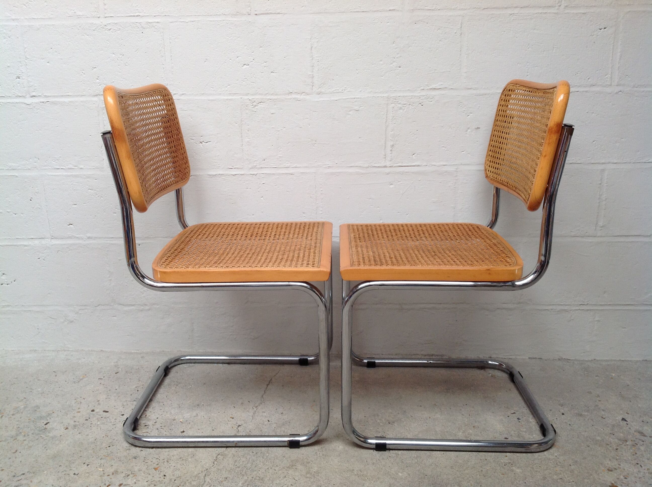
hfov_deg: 52.7
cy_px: 244
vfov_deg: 40.6
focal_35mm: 35
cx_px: 326
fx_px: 658
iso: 80
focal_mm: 4.28
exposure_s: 1/40
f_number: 2.4
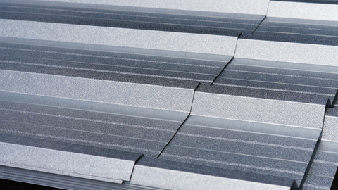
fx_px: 708
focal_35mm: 79
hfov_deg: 26.8
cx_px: 211
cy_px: 114
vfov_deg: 15.3
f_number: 8
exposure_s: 1/1600
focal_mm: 50
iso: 100
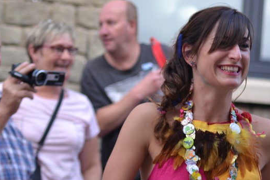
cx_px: 205
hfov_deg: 11.6
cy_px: 80
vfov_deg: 7.8
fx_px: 1327
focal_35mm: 177
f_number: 3.2
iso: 100
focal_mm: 60
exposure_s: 1/200
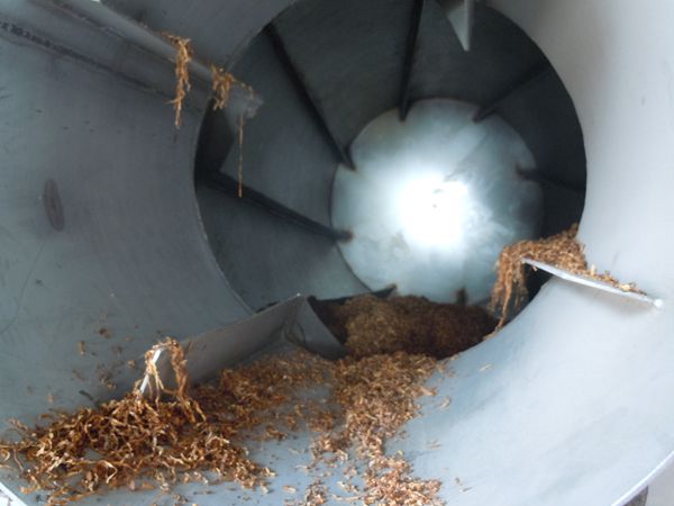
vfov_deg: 49.7
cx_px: 337
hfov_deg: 63.4
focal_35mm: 28
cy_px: 253
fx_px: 545
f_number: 3.7
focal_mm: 5
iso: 400
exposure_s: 1/13
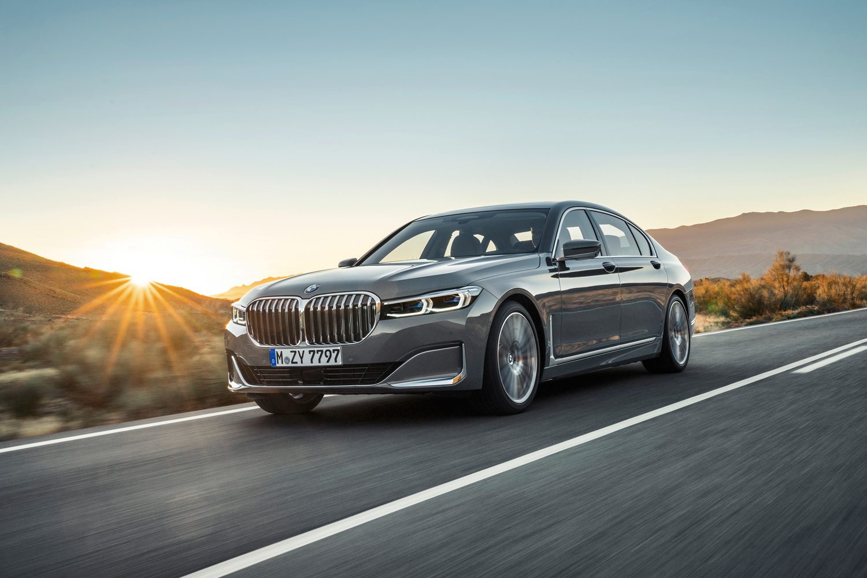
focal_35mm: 43
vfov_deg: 31.2
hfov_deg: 45.4
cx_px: 434
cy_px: 289
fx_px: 1036
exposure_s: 1/25
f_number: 14
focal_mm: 43
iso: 200
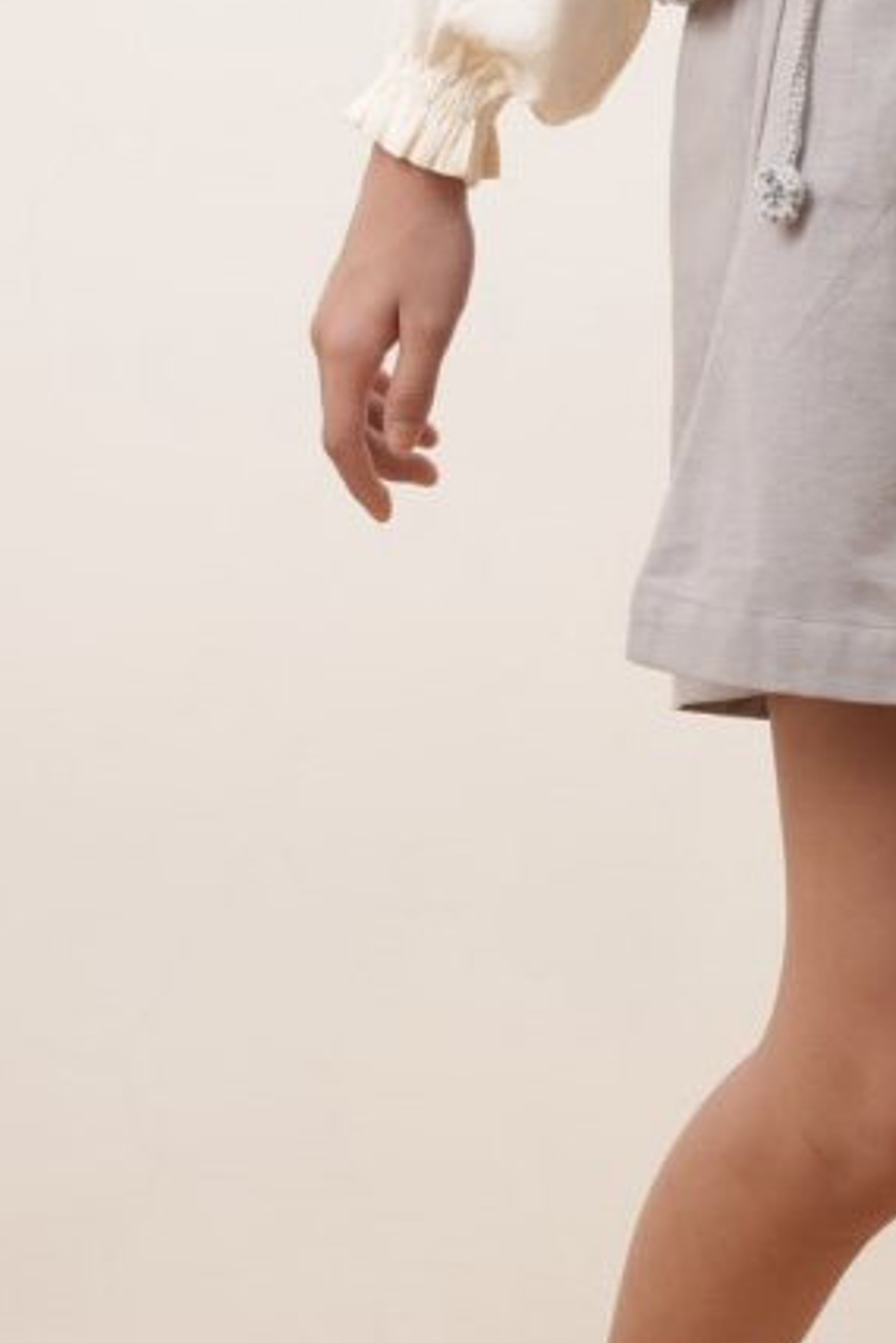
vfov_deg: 20.4
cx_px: 993
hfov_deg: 13.4
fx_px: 3730
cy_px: 841
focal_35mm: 100
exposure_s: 1/160
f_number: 6.3
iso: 400
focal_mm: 45
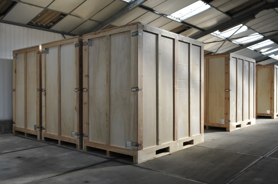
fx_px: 255
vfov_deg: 39.9
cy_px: 92
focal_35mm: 33
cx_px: 139
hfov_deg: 57.3
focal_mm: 22
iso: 400
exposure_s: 1/100
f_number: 5.6
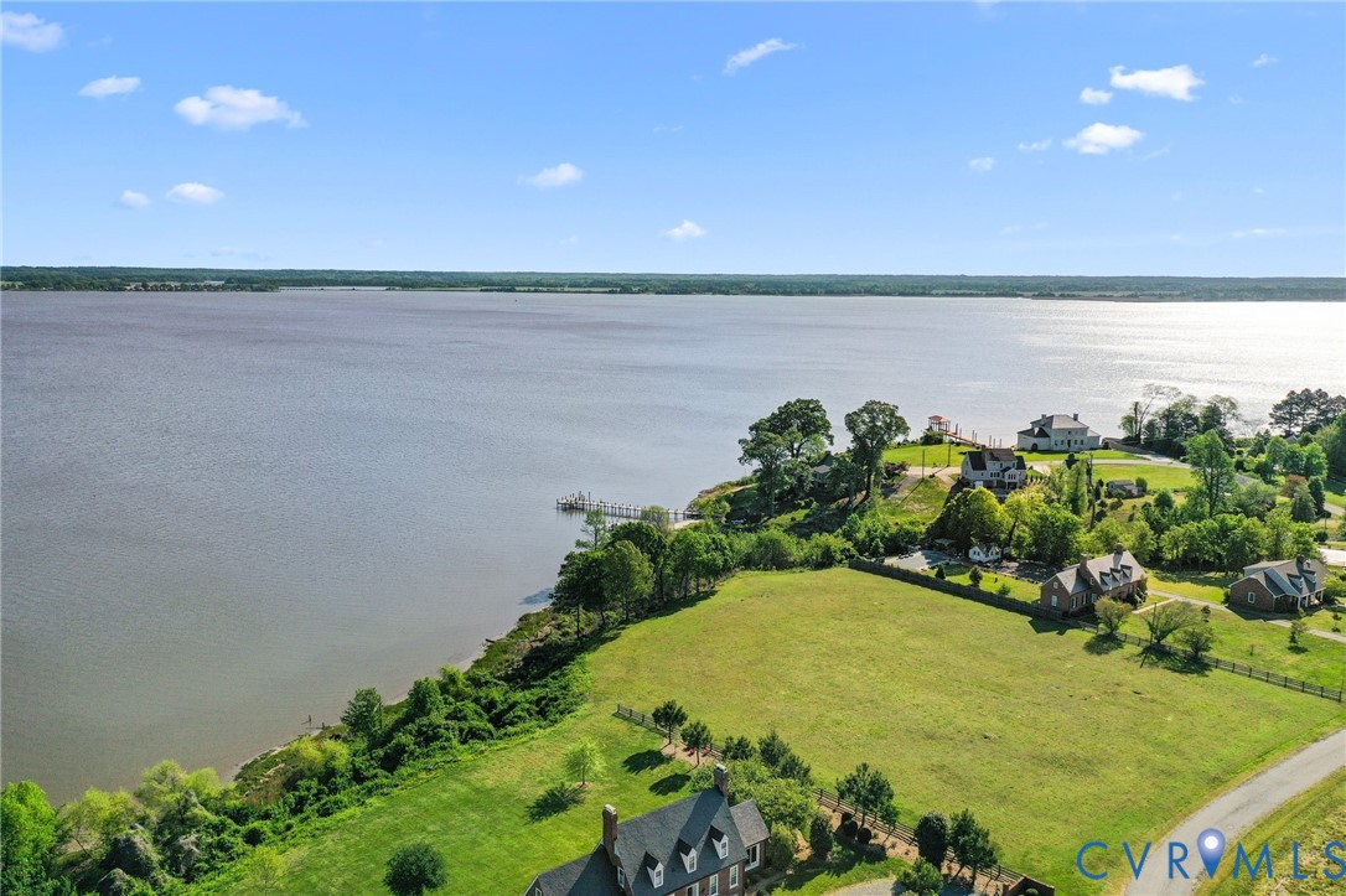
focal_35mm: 28
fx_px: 1046
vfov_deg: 46.4
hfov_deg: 65.5
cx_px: 673
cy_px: 448
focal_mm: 10.26
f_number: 4.5
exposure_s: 1/120
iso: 100
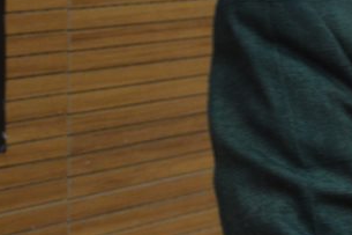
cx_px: 652
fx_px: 2299
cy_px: 19
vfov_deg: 5.8
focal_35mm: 235
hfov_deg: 8.4
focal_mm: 35
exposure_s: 1/15
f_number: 4.5
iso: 560
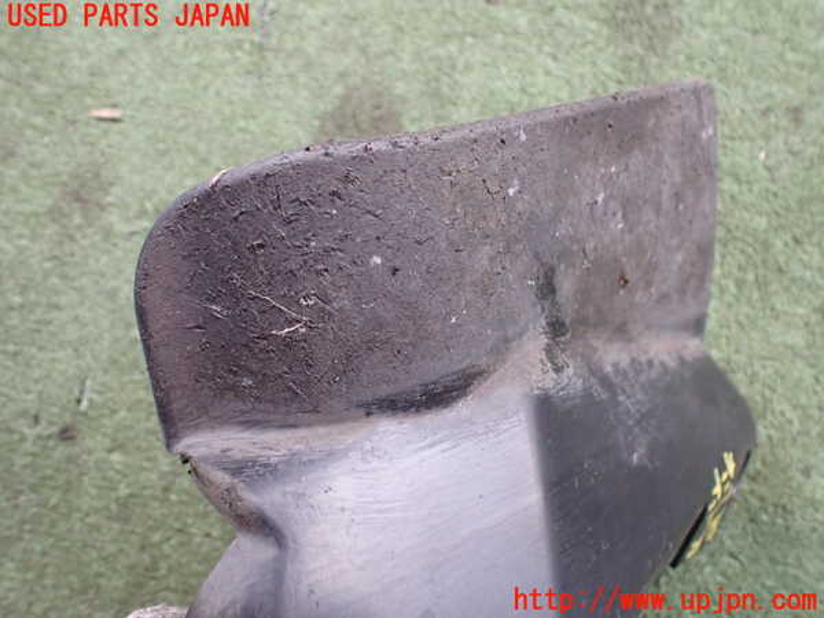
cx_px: 412
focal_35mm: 30
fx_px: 714
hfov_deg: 60.0
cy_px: 309
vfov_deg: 46.8
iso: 800
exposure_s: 1/125
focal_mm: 5.4
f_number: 2.3
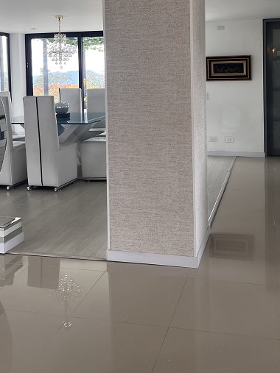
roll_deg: +2.0
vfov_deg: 44.0
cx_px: 169
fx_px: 442
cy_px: 85
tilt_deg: -1.9
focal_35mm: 41
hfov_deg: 35.0
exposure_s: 1/122
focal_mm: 5.1
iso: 64
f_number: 1.6
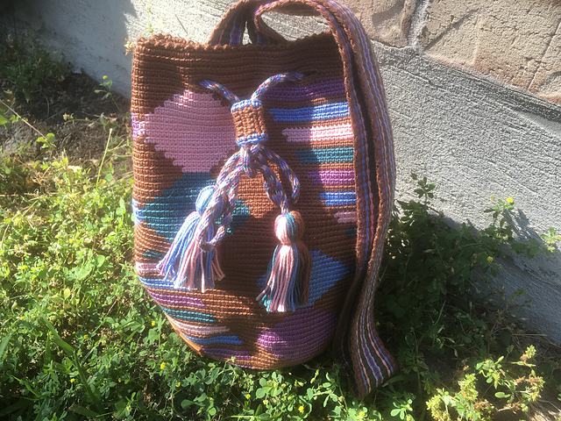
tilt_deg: -49.6
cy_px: 210
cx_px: 280
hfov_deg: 61.7
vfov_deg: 48.2
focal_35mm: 29
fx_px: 470
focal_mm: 4.15
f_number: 2.2
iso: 25
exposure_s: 1/131
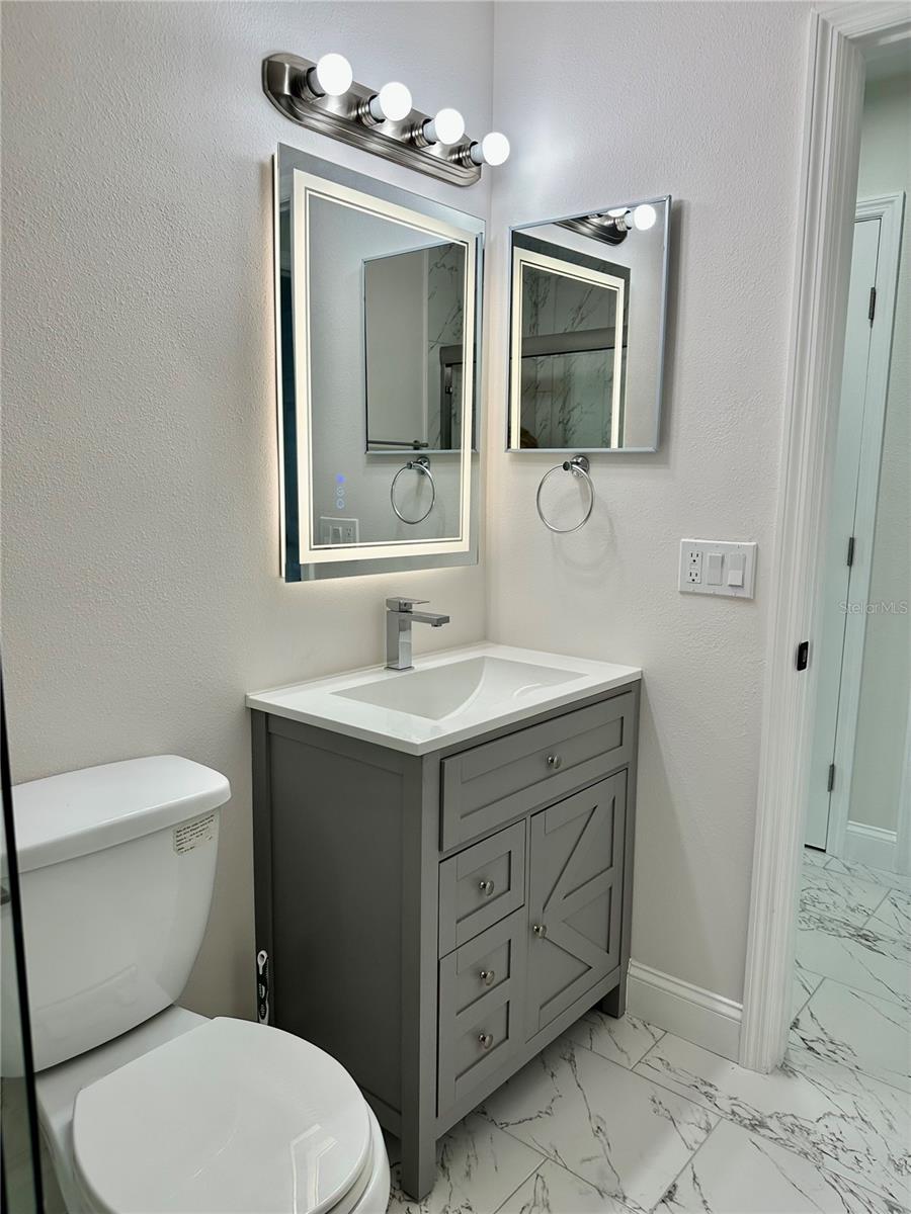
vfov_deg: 71.6
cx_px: 456
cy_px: 607
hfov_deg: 56.8
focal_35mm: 24
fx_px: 842
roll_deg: -1.5
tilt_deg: -9.6
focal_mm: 6.86
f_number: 1.78
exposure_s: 1/306
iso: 80
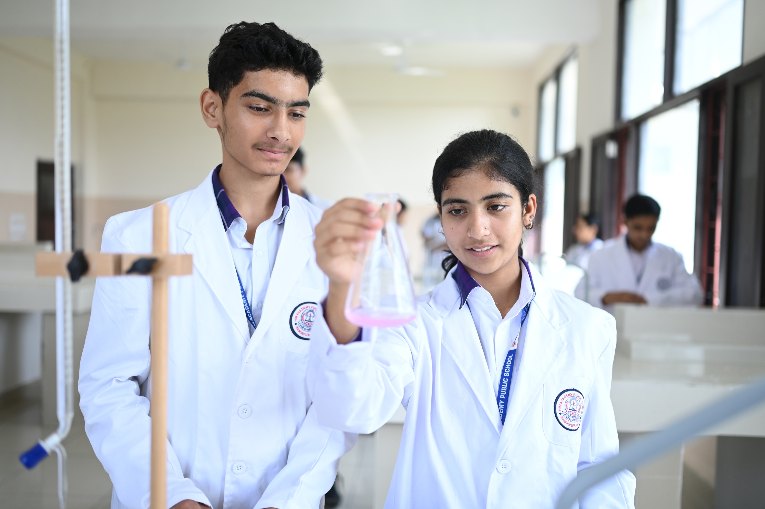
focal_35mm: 35
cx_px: 382
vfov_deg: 37.8
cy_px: 254
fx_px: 743
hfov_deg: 54.5
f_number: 1.8
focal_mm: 35
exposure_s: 1/250
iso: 125
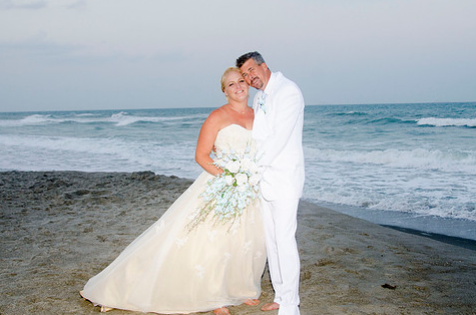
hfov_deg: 44.6
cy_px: 156
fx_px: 580
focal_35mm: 44
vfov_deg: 30.3
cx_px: 240
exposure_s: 1/100
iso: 200
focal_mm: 24
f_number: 5.6
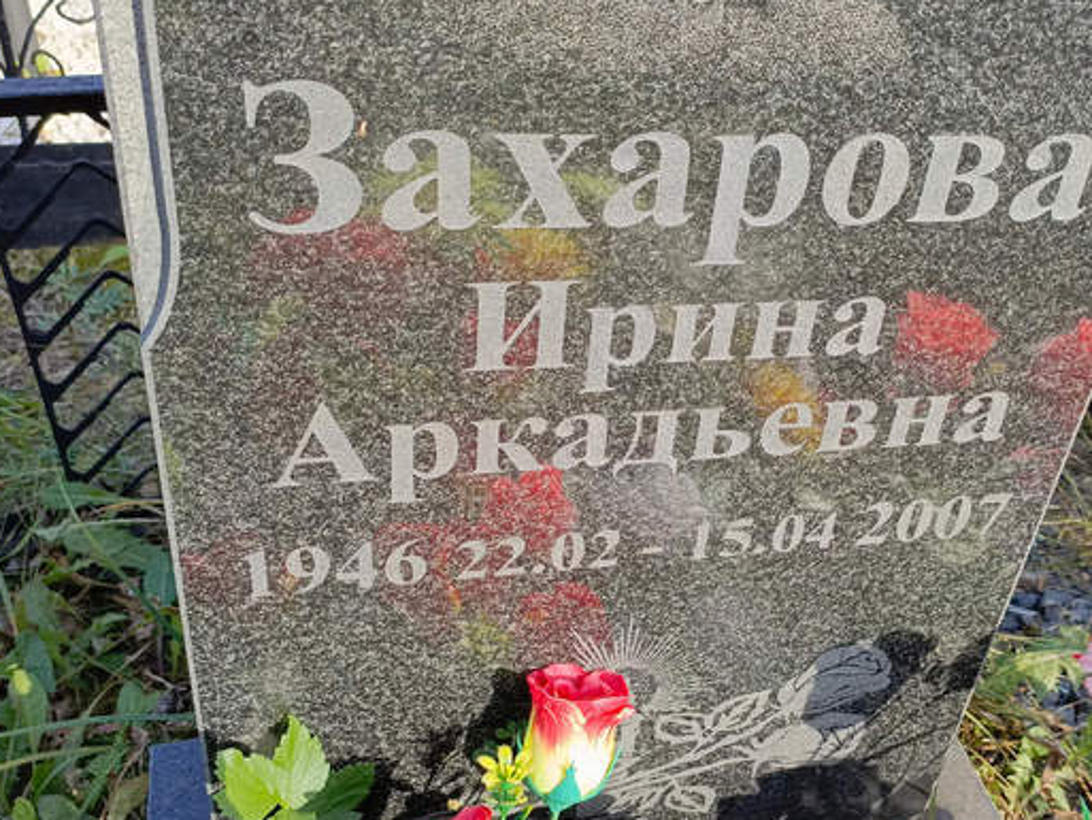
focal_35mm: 39
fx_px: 1231
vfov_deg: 36.8
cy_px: 445
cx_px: 651
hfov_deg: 47.6
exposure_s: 1/363
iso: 112
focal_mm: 4.76
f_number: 1.69
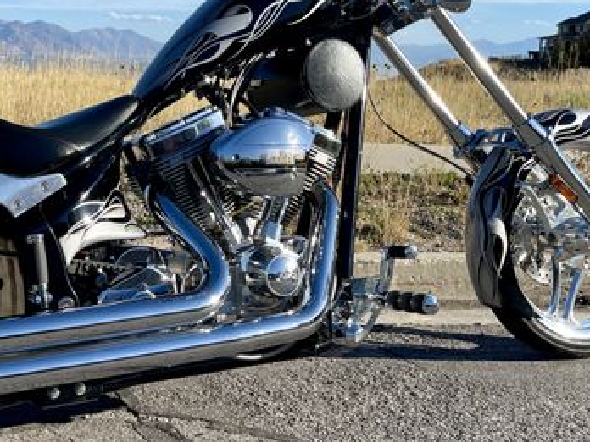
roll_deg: -1.7
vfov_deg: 31.2
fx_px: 784
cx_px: 149
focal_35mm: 46
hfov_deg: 40.1
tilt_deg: -6.6
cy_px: 141
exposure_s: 1/3165
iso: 32
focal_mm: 5.1
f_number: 1.6
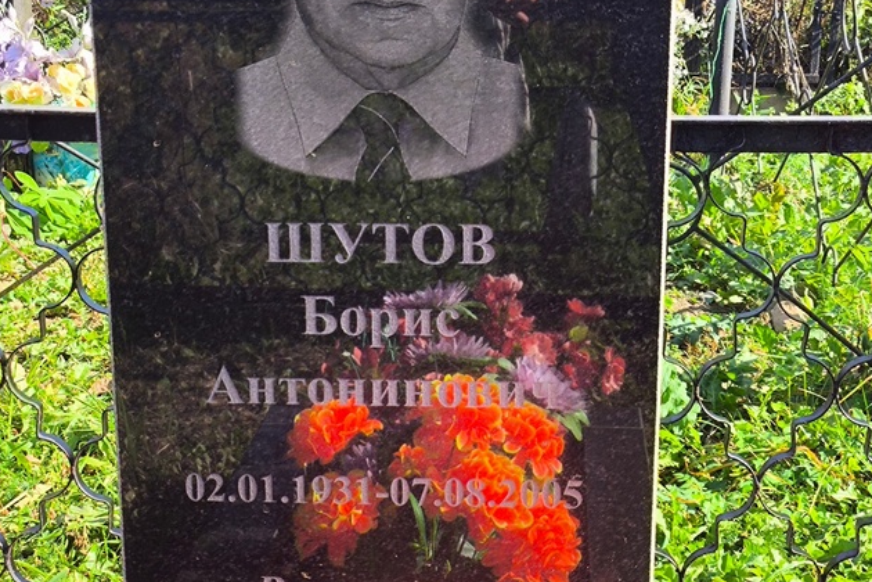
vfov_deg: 20.6
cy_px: 356
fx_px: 1599
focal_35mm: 66
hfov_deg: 30.5
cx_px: 435
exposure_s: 1/550
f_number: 1.7
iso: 50
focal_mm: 4.71
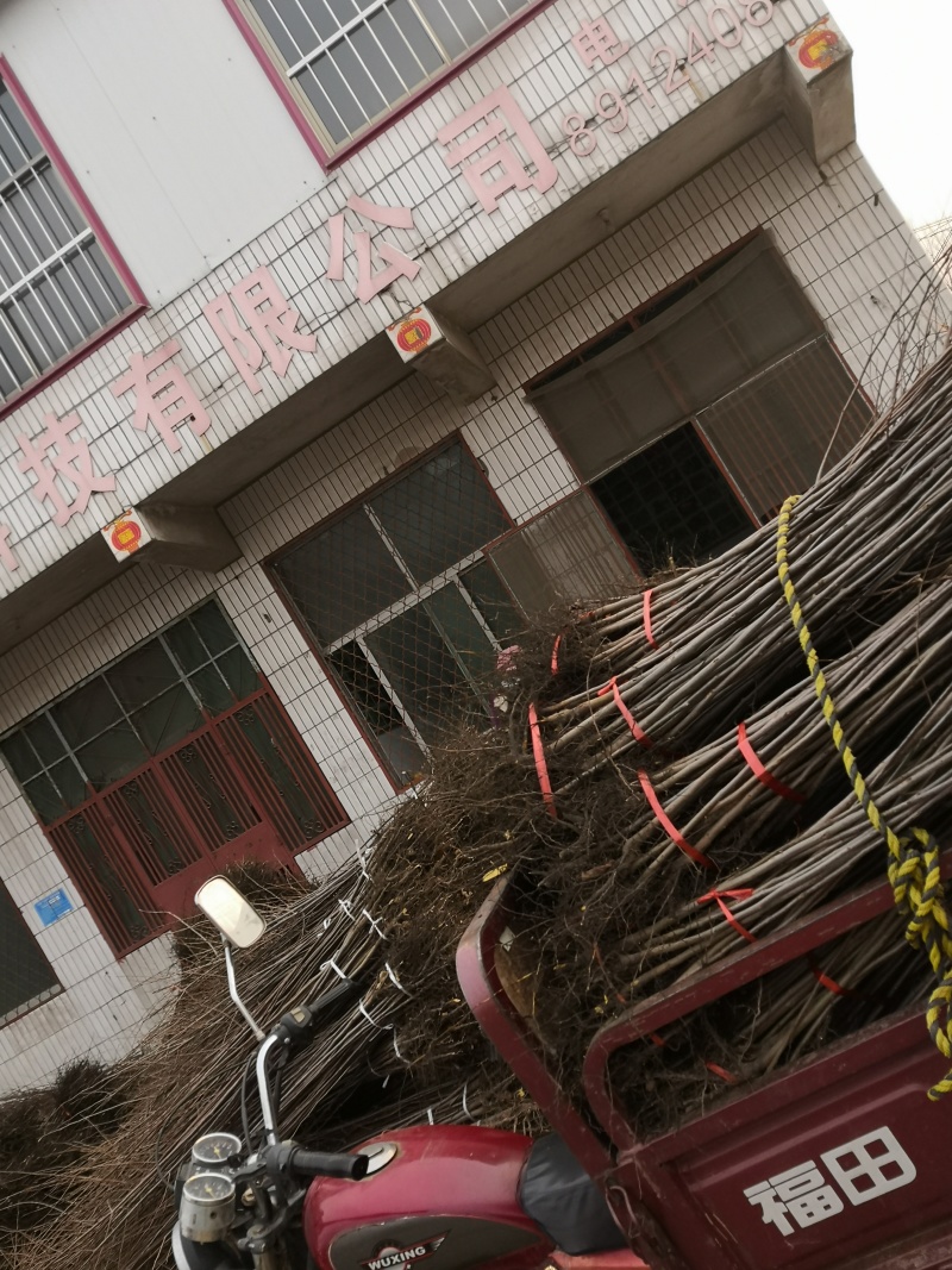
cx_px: 476
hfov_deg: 42.9
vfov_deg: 55.4
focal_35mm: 33
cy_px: 635
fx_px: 1210
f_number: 1.8
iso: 50
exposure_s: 1/107
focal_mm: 3.95
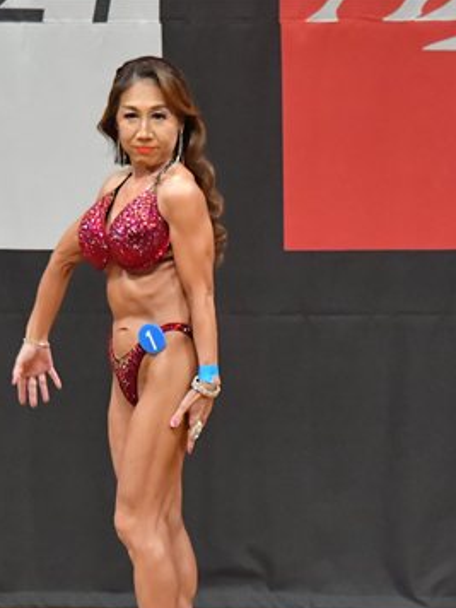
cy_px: 437
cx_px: 163
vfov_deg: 3.5
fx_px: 9924
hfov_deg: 2.6
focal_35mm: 565
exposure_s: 1/400
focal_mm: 180
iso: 8000
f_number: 5.6
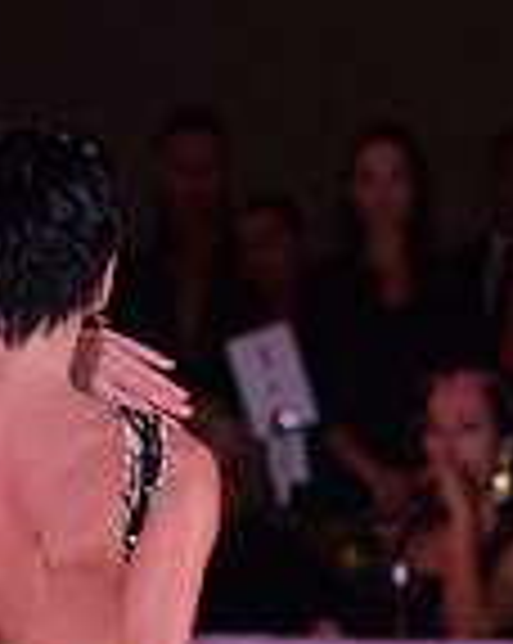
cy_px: 937
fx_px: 14093
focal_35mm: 741
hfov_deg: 2.1
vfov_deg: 2.6
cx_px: -74
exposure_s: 1/250
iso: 2000
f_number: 5.6
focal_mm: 195
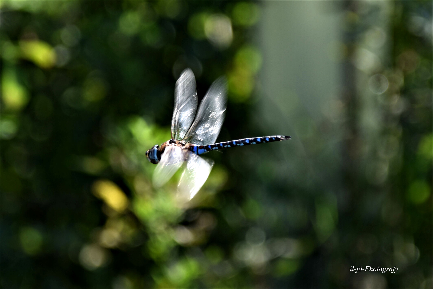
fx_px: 5412
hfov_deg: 4.6
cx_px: 216
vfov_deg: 3.1
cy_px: 144
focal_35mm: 450
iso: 100
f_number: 6.3
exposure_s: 1/160
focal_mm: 300
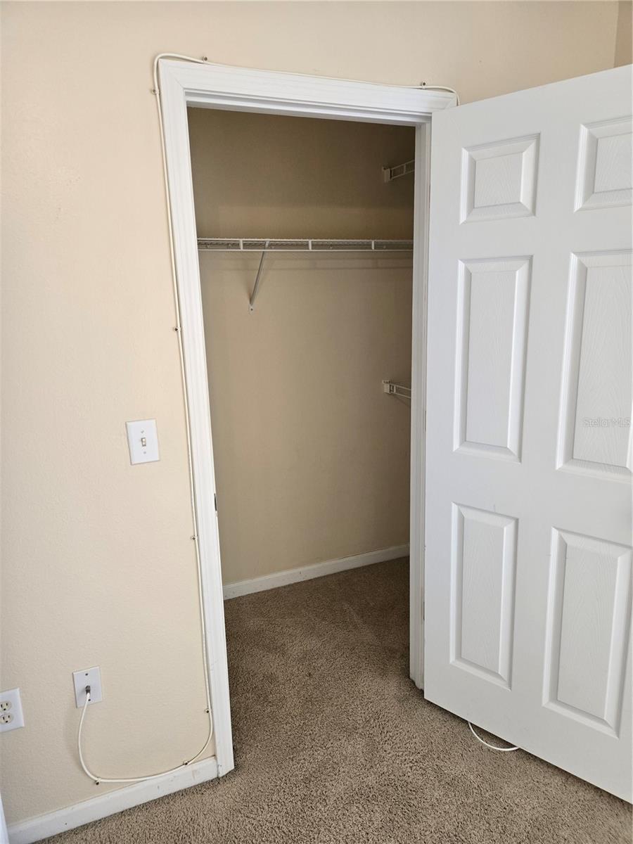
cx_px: 316
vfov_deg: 73.9
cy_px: 422
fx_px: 561
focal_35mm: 23
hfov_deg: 58.9
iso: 125
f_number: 1.8
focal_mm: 5.4
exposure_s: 1/120
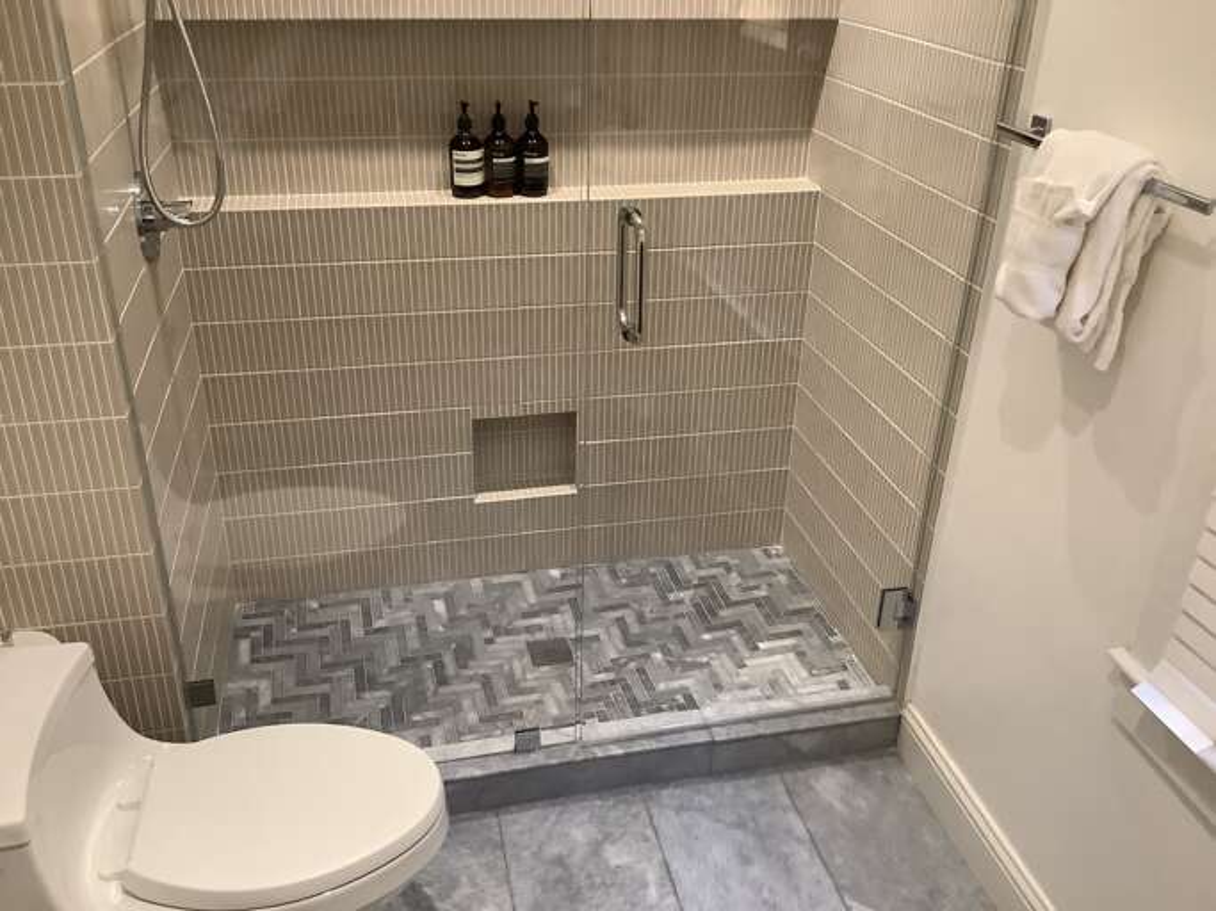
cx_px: 608
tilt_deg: -26.9
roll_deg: -1.3
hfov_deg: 58.4
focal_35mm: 31
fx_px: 1089
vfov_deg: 45.4
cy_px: 456
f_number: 2.4
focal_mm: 3.3
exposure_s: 1/60
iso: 250
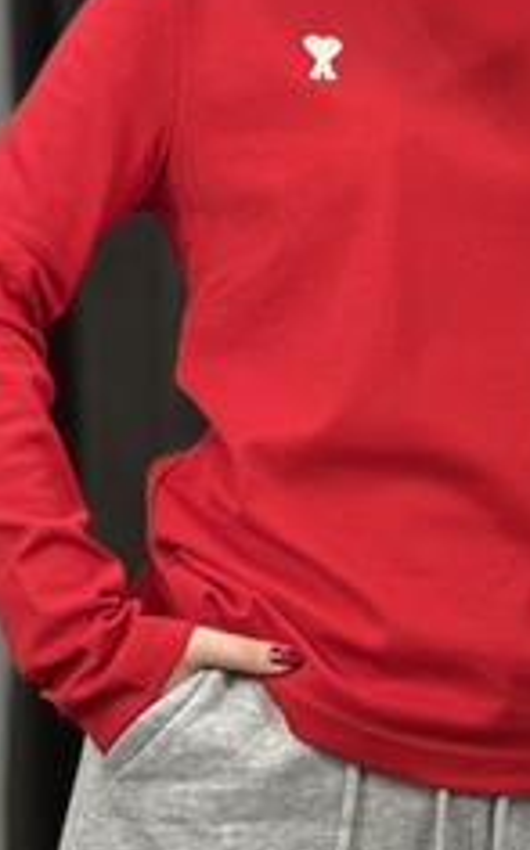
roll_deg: -2.0
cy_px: 236
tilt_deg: -24.3
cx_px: 382
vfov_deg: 14.6
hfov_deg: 9.1
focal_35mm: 143
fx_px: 3313
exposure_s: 1/50
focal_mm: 9
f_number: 2.8
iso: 160
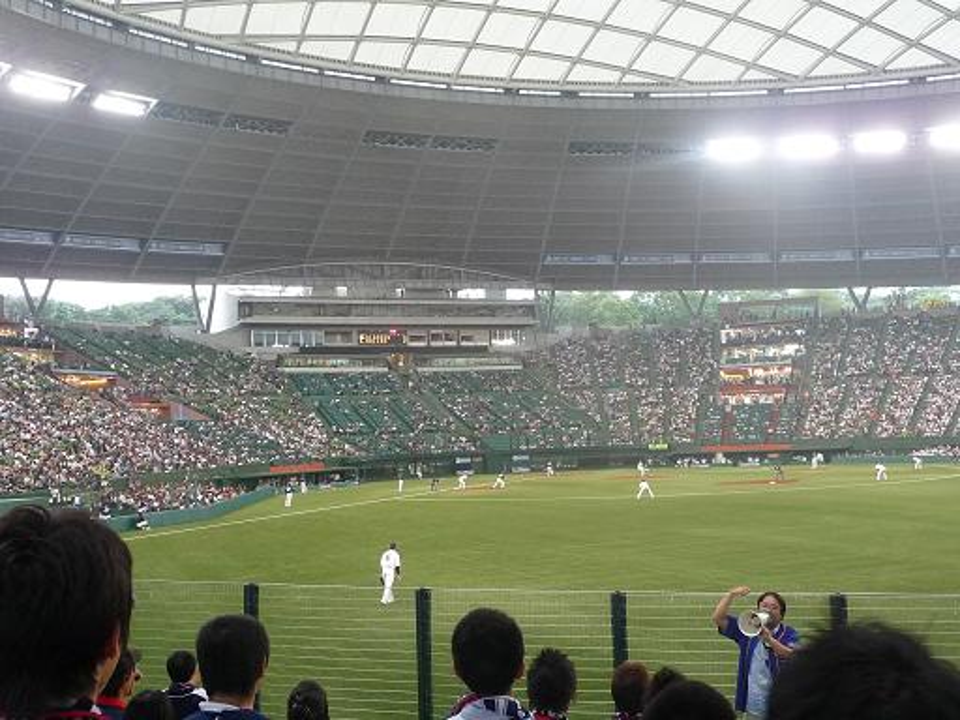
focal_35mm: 41
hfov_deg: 45.8
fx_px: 1137
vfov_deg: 35.1
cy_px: 360
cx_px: 480
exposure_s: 1/30
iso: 320
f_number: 3.4
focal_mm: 5
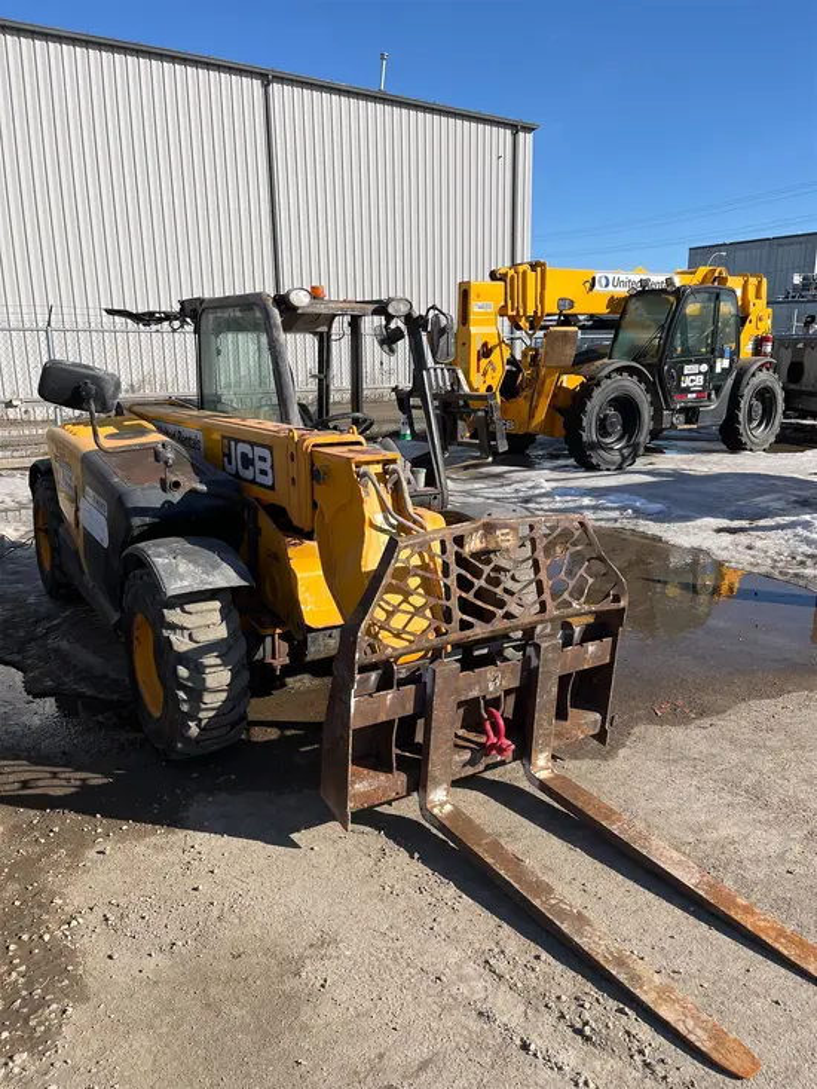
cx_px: 408
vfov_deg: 67.3
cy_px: 544
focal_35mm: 26
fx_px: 818
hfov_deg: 53.1
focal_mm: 5.1
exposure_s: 1/4016
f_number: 1.6
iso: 50
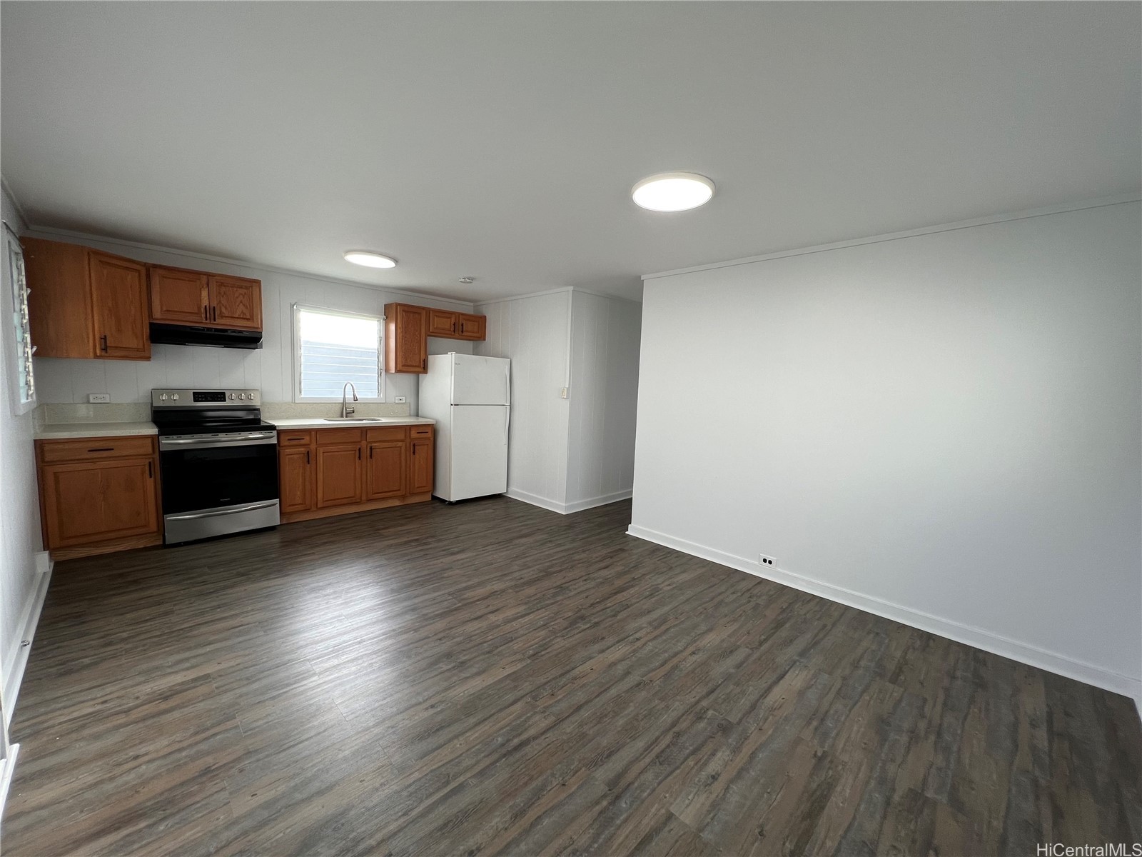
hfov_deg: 106.2
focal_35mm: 13
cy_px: 428
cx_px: 571
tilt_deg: -6.3
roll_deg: -2.0
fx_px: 429
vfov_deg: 89.9
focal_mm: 1.57
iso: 64
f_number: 1.8
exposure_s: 1/99
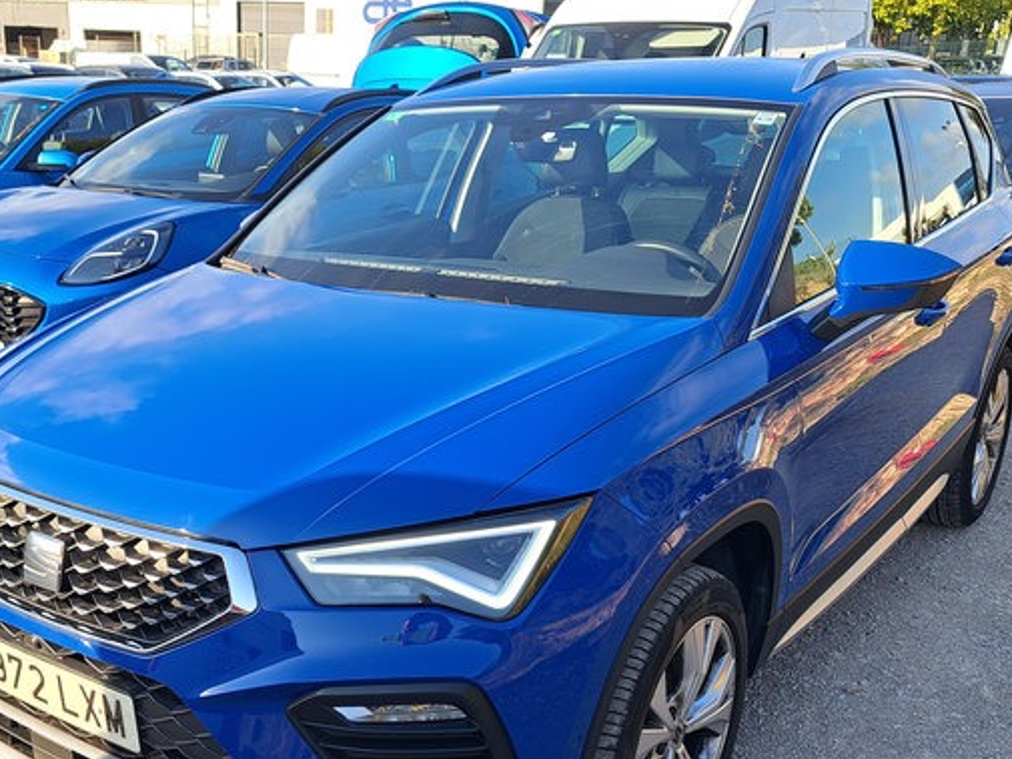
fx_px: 1111
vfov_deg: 37.3
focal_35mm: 38
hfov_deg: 48.3
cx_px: 349
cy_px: 513
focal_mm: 5.23
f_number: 1.8
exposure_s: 1/421
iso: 50
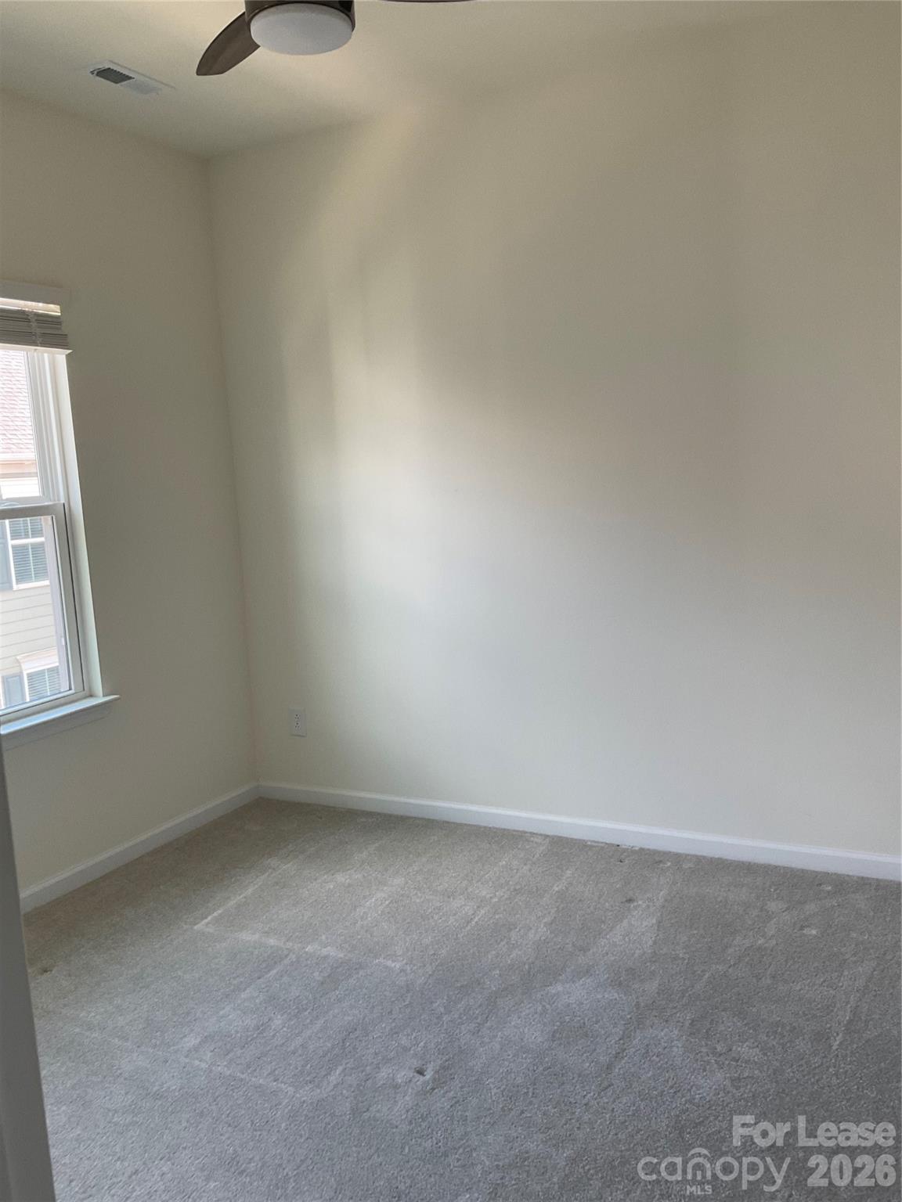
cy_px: 601
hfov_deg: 48.2
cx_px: 451
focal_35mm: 29
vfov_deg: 61.7
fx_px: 1008
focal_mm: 3
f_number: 1.8
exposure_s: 1/120
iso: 50
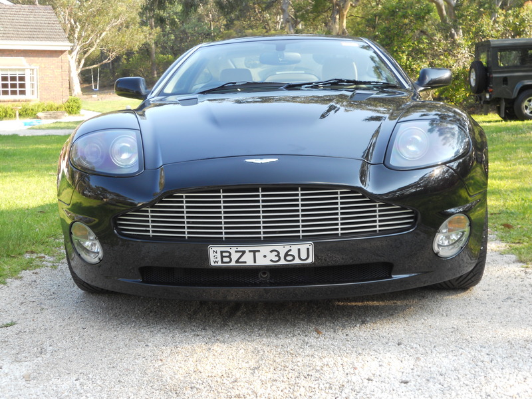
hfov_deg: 35.5
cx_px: 266
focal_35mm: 54
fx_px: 830
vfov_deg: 27.0
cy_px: 200
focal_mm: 9.8
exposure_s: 1/80
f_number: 4.8
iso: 80
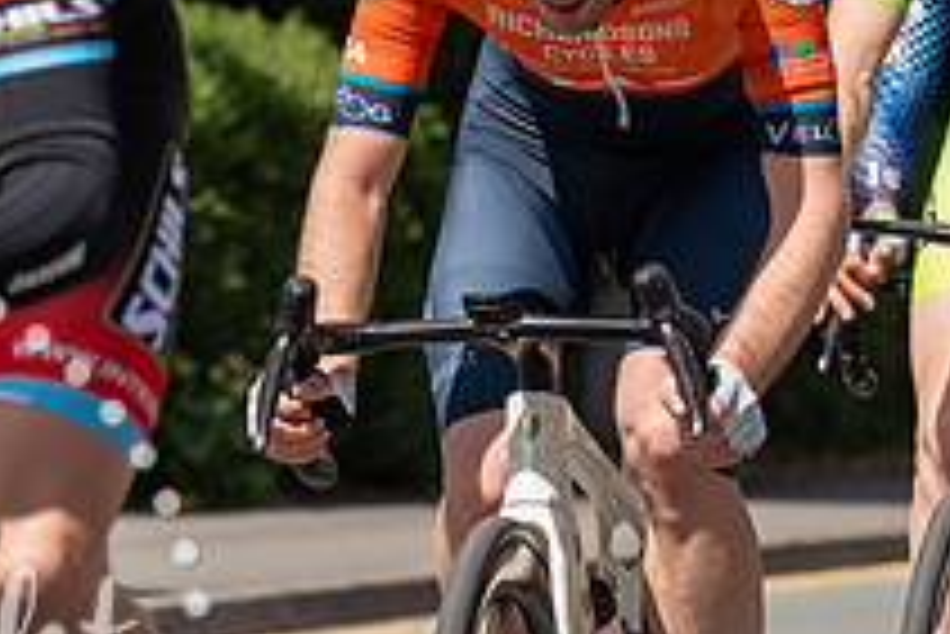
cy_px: 158
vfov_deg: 3.1
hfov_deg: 4.6
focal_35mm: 451
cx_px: 589
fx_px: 11909
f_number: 5.6
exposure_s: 1/1000
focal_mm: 124
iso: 250
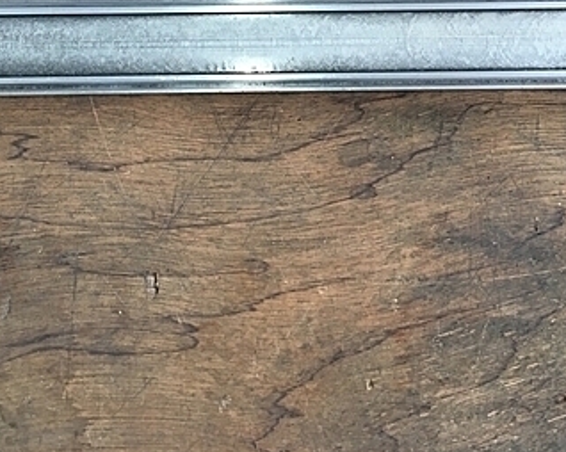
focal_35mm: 57
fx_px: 954
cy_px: 41
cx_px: 297
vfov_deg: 25.8
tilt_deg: -84.8
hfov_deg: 33.0
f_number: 2.2
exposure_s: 1/30
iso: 50
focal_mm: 4.15
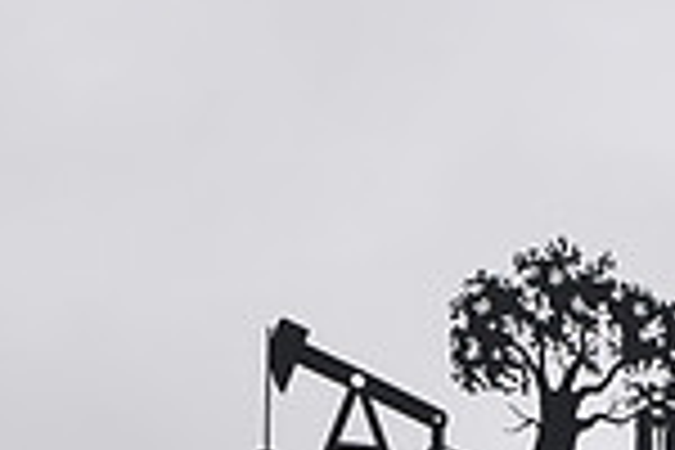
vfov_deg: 8.3
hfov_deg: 12.5
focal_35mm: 162
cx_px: 684
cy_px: 668
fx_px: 3037
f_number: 10
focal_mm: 28
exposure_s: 1/400
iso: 200
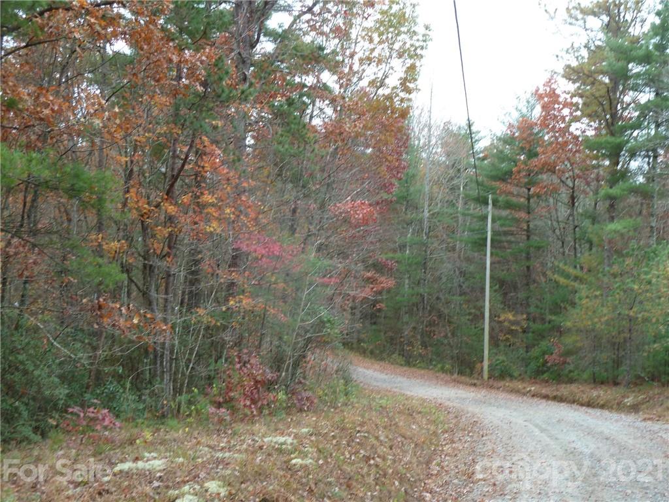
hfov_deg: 46.8
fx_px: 773
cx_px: 334
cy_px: 251
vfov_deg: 36.0
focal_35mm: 40
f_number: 3.6
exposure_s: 1/30
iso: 100
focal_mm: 6.5
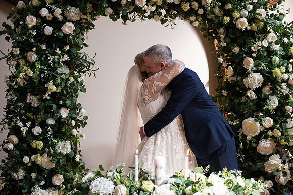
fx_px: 505
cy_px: 98
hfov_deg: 32.4
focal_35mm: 62
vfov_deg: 21.9
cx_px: 146
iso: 500
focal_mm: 62
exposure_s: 1/160
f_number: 3.5
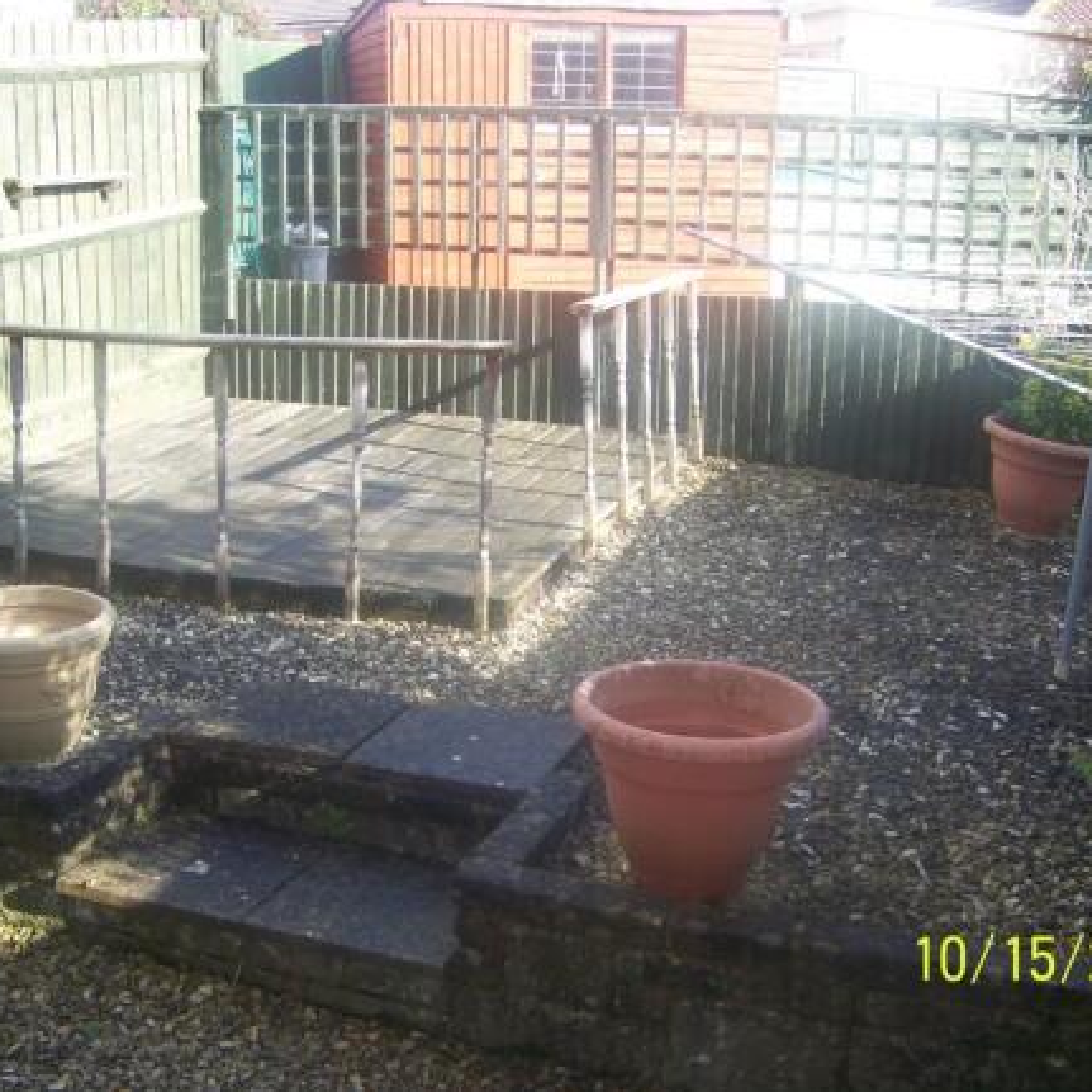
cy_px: 546
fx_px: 1535
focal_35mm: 43
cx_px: 554
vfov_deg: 39.2
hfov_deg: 39.2
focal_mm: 5.85
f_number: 2.8
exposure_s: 1/160
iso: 66
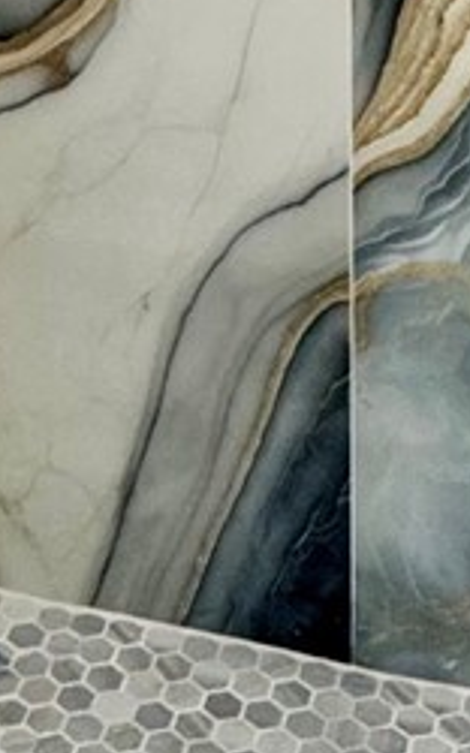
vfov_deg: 18.8
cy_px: -431
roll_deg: +2.7
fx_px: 1949
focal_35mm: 95
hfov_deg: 13.5
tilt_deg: -9.1
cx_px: -42
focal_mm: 2.22
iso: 200
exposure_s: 1/60
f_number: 2.2
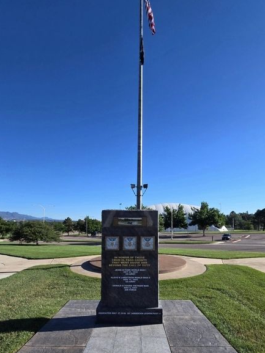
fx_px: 184
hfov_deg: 71.6
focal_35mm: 18
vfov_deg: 86.7
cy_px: 212
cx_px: 131
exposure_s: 1/2000
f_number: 2.2
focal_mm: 2.2
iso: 50
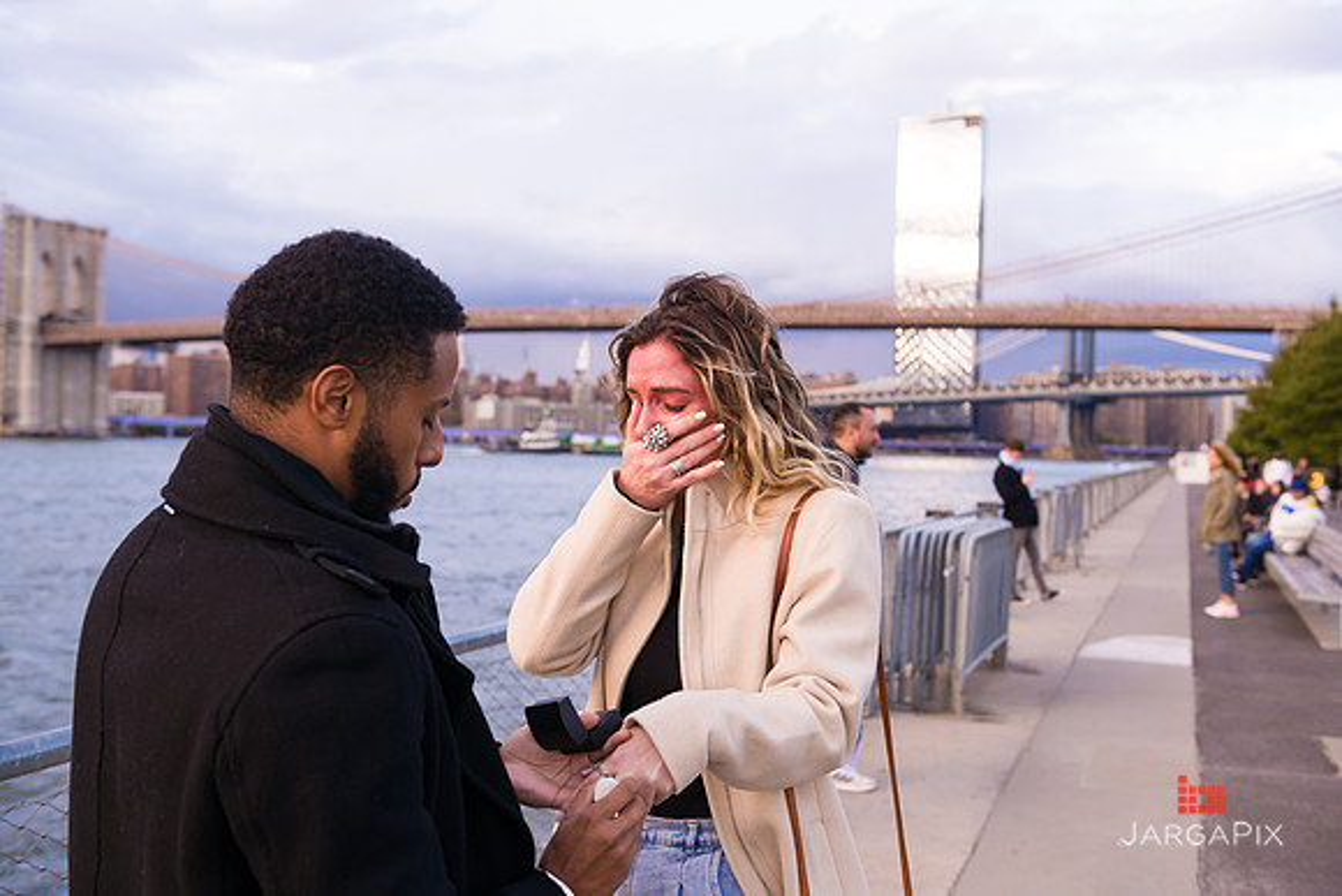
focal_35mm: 40
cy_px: 448
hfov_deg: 48.4
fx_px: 1491
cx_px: 671
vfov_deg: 33.4
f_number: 4
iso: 250
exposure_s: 1/200
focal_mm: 40
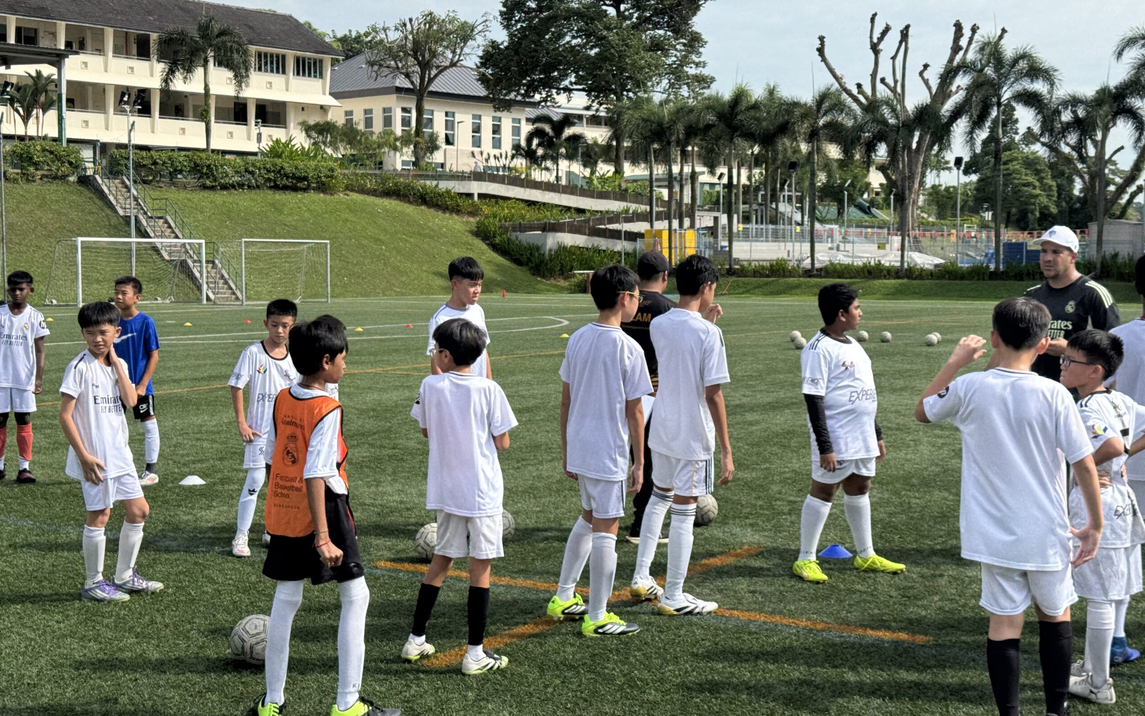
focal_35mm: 51
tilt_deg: -3.0
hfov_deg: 39.6
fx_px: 1591
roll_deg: -0.2
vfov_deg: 25.3
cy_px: 330
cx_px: 572
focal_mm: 6.76
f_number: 1.78
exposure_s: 1/3425
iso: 64
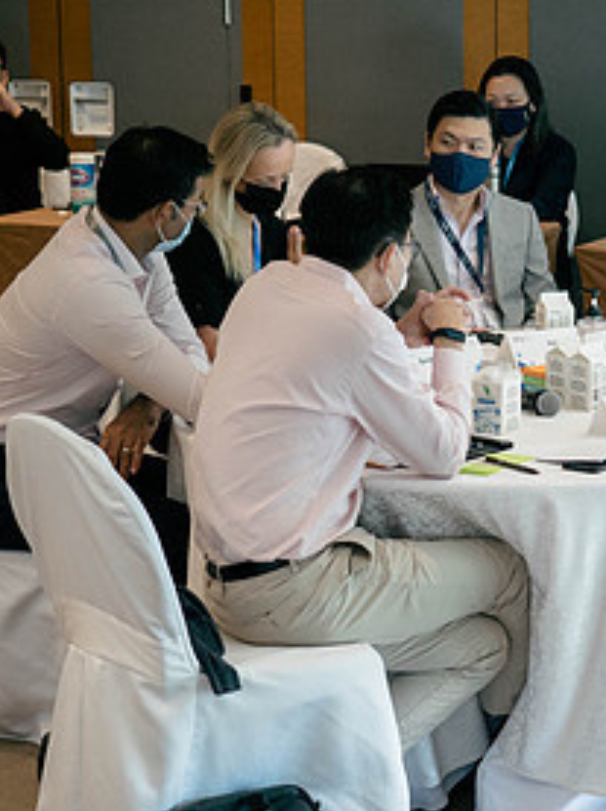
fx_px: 2503
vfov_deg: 18.4
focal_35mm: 107
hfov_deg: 13.6
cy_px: 476
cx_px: 588
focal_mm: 25
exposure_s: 1/100
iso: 400
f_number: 1.7
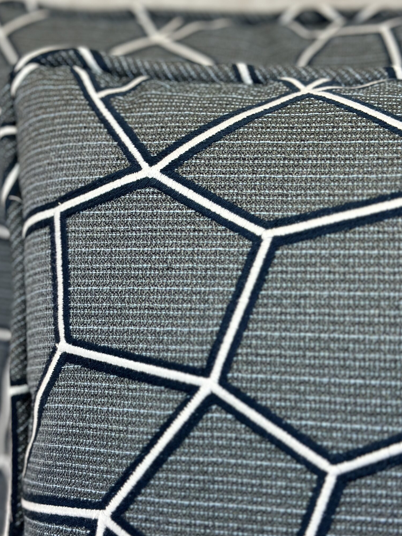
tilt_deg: -17.4
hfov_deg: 24.0
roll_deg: +1.6
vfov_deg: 31.7
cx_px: 189
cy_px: 273
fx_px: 944
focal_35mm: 61
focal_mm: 6.86
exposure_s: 1/120
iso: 100
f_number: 1.78
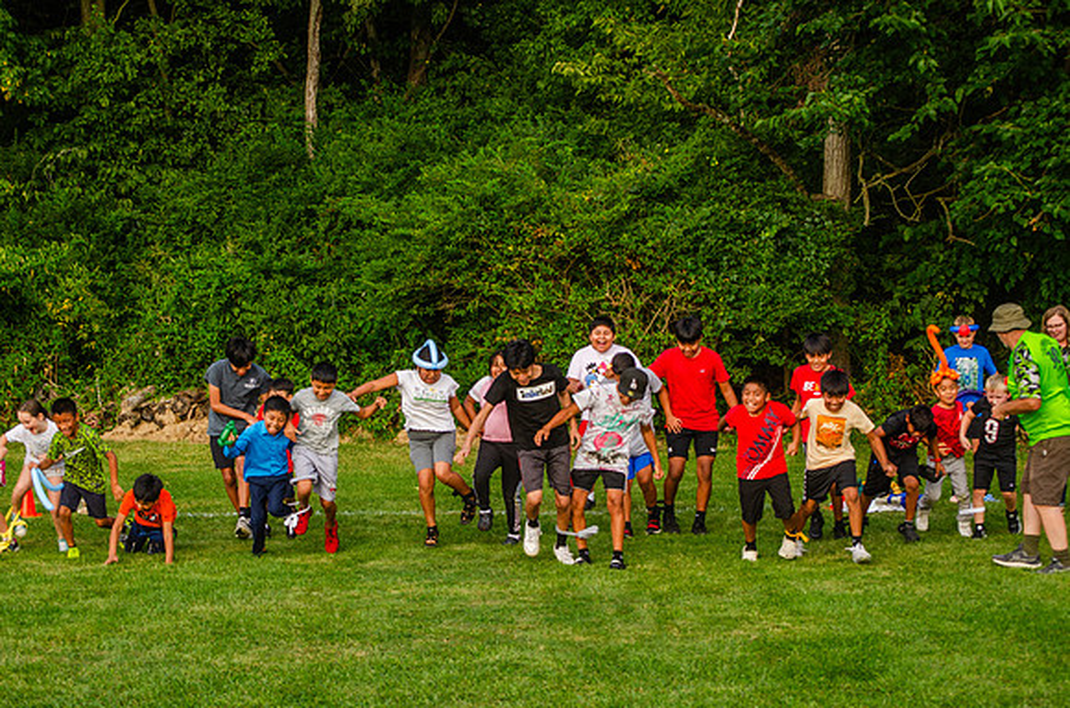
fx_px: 2447
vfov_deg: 16.5
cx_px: 535
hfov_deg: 24.7
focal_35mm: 82
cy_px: 354
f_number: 7.1
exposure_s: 1/200
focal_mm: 55
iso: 200
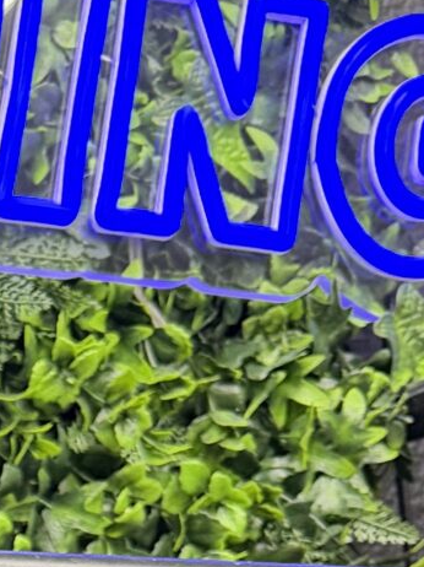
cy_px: 1043
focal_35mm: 133
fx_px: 2174
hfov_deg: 10.1
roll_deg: -0.7
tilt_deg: -2.1
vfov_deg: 13.3
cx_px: -498
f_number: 1.78
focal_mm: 6.76
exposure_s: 1/51
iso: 320
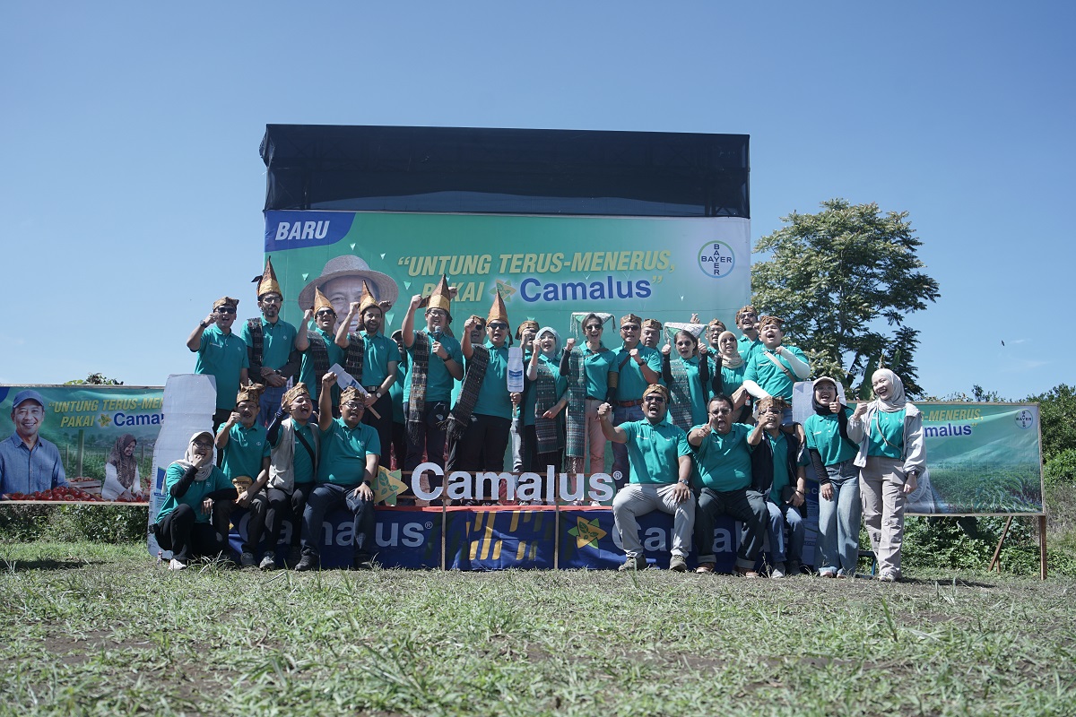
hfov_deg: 54.4
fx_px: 1046
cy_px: 358
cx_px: 538
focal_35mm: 35
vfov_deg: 37.9
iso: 200
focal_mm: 35
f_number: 5
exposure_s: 1/640
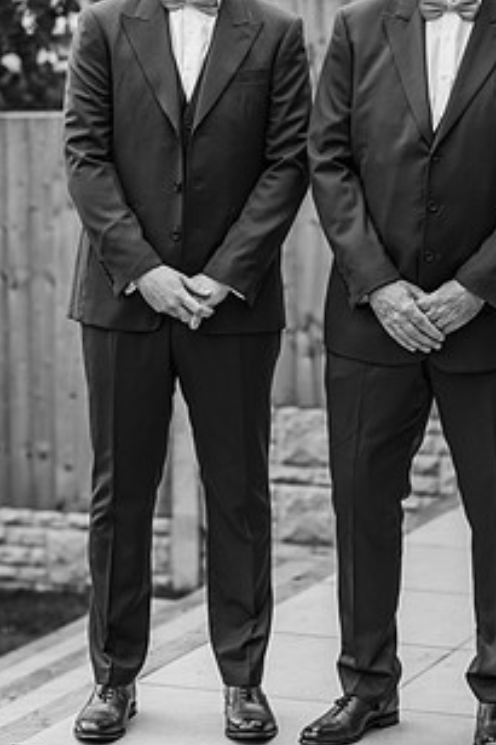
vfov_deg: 16.5
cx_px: 330
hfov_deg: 11.0
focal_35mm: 124
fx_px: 2565
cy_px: 305
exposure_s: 1/800
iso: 100
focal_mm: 85
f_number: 2.5
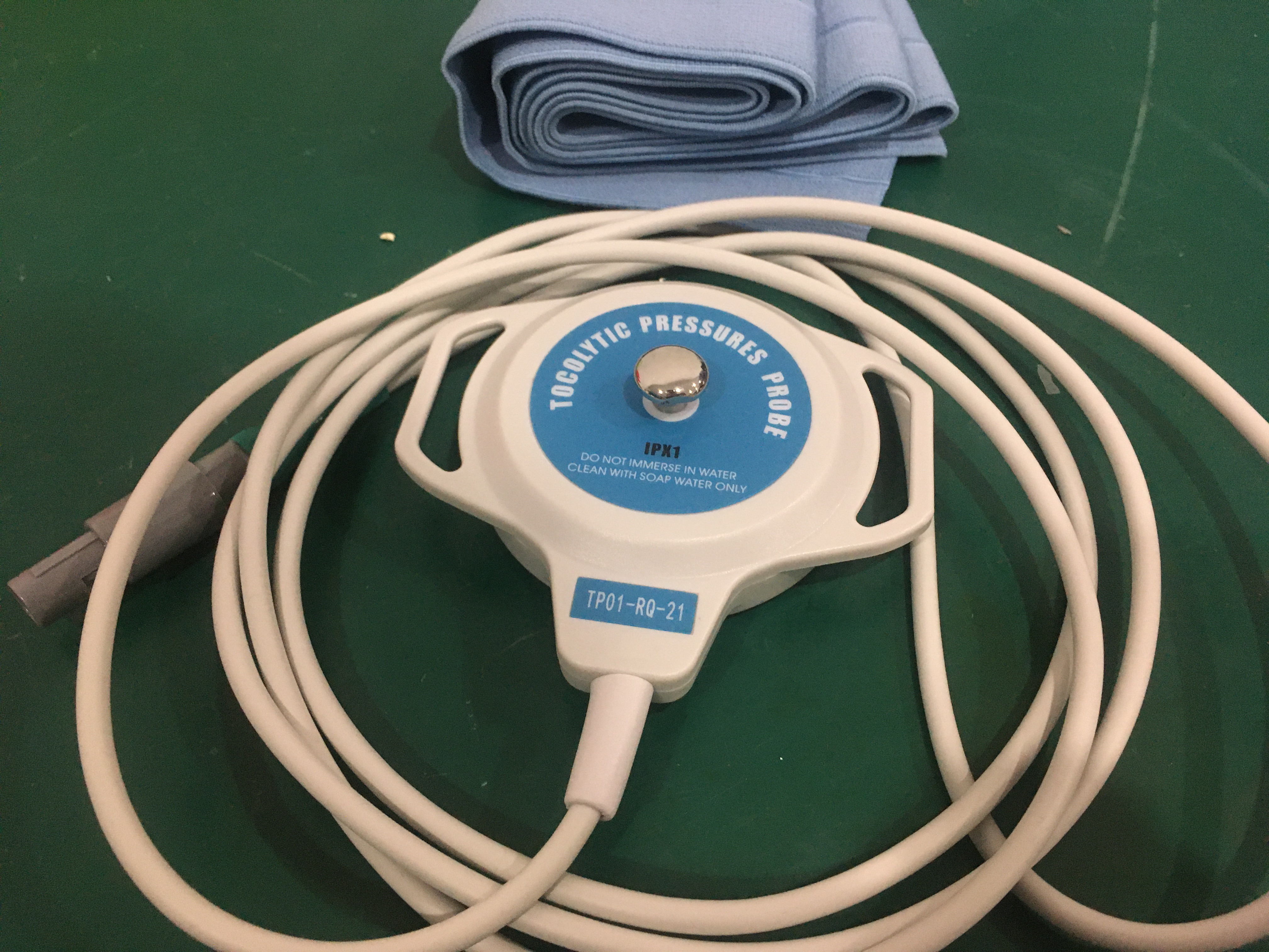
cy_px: 476
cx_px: 634
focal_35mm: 29
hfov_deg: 61.7
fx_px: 1063
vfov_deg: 48.2
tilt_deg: -52.8
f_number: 2.2
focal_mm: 4.15
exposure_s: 1/25
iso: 200
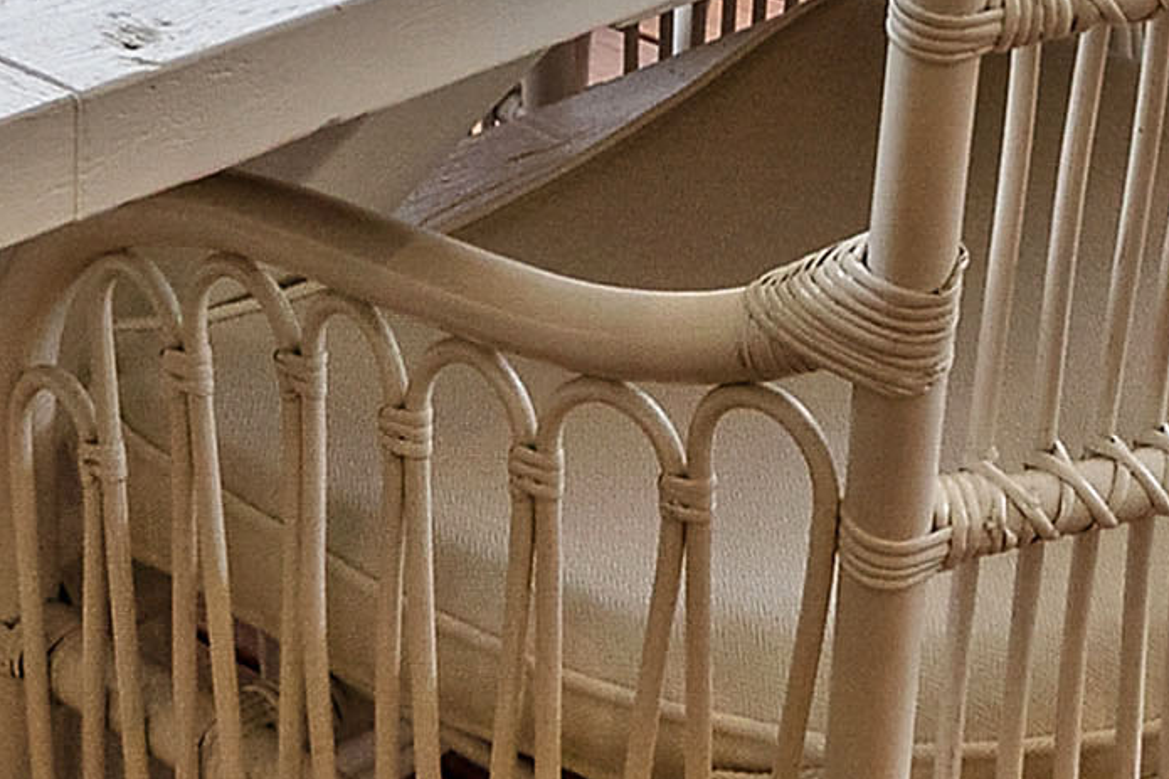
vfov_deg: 9.1
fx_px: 4058
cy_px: -1486
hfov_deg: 16.4
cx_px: 755
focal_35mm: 125
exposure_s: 1/50
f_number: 10
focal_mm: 21
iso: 250
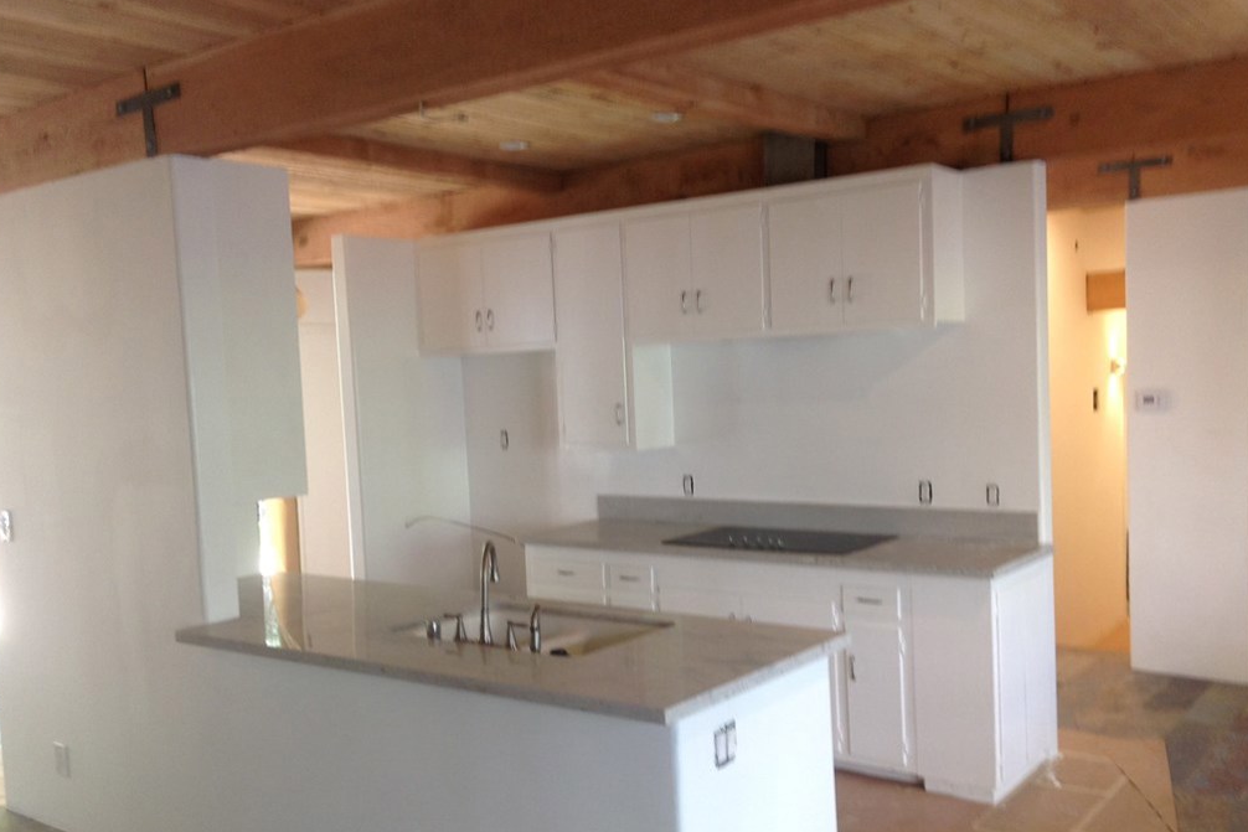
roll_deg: +2.5
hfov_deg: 51.9
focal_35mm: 37
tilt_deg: -3.1
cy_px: 454
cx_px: 619
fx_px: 1283
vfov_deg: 35.9
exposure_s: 1/15
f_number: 2.4
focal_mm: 4.28
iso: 50
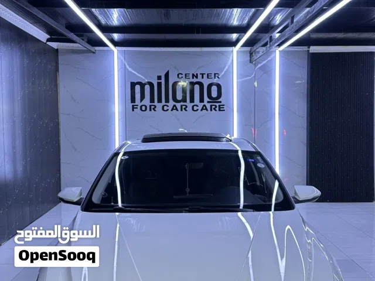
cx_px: 188
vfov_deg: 56.8
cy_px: 140
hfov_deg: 71.6
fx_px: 260
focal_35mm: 24
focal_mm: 6.86
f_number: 1.78
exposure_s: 1/100
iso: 64
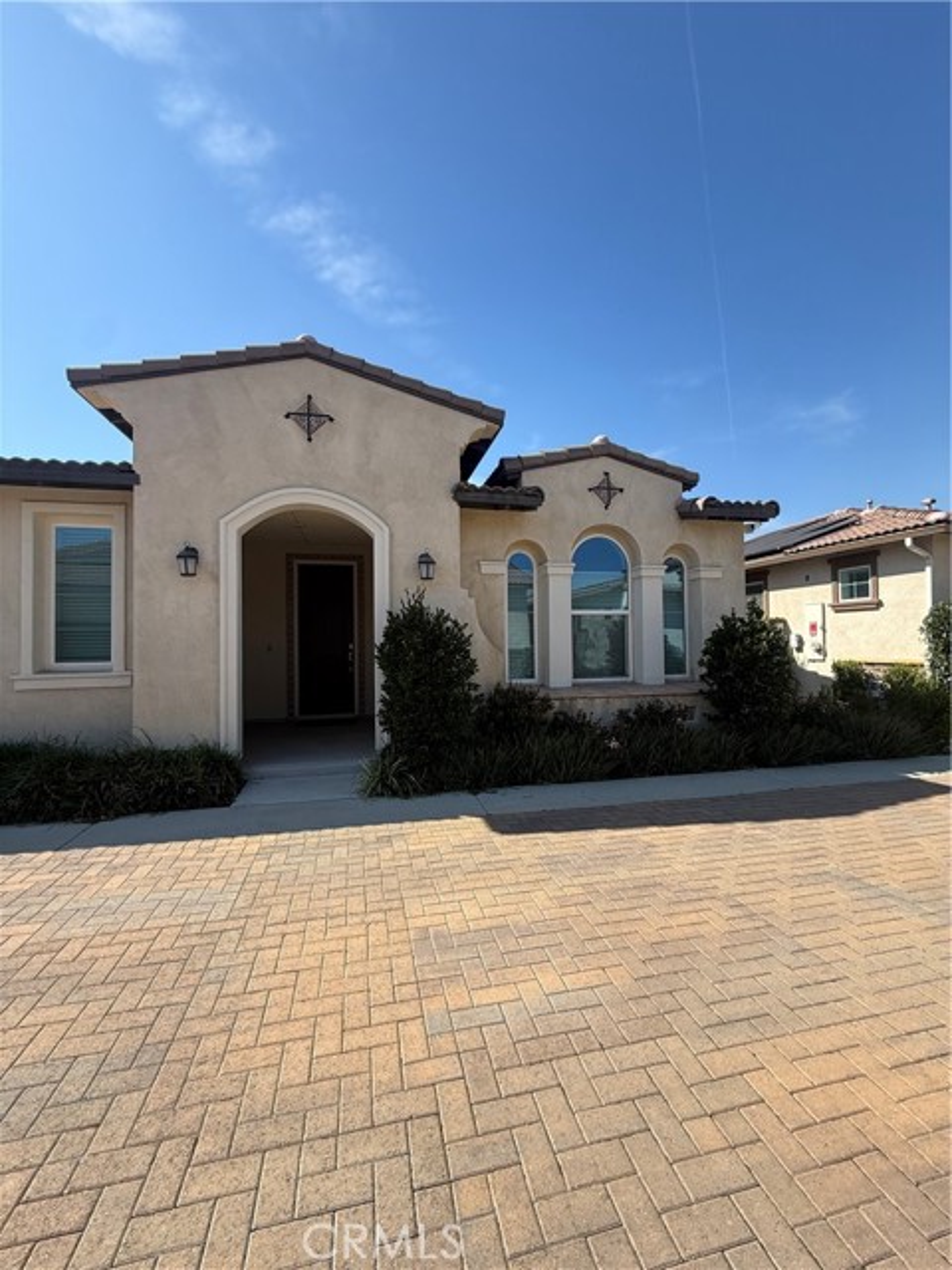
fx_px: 513
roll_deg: +1.7
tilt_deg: -3.9
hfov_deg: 85.7
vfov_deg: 102.1
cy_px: 635
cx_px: 476
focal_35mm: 14
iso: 50
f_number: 2.2
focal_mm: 2.22
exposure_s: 1/1145
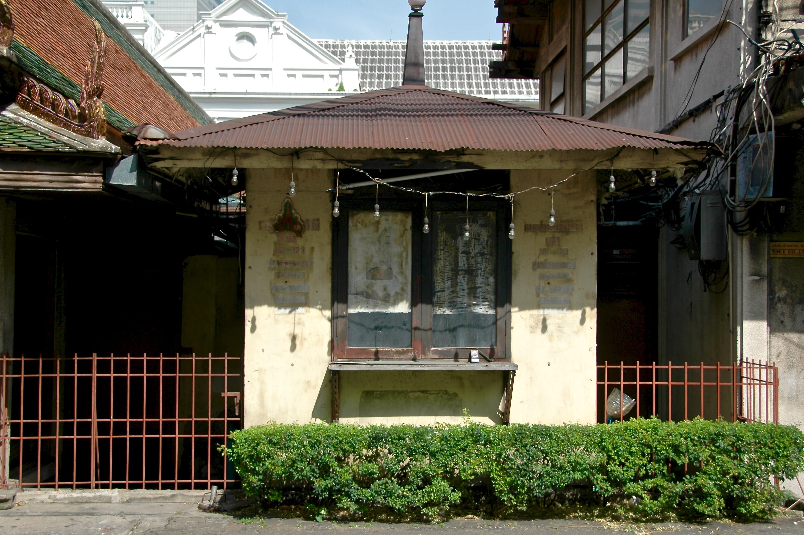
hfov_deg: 41.1
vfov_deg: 28.0
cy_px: 268
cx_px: 402
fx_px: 1071
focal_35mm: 48
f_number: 4.5
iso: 200
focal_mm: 32
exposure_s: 1/1000
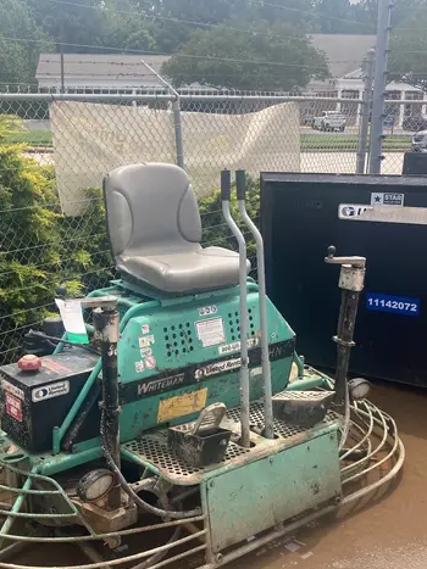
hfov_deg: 32.7
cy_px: 321
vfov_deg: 42.9
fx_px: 724
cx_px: 157
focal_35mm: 44
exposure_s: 1/1389
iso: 20
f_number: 1.8
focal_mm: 3.99
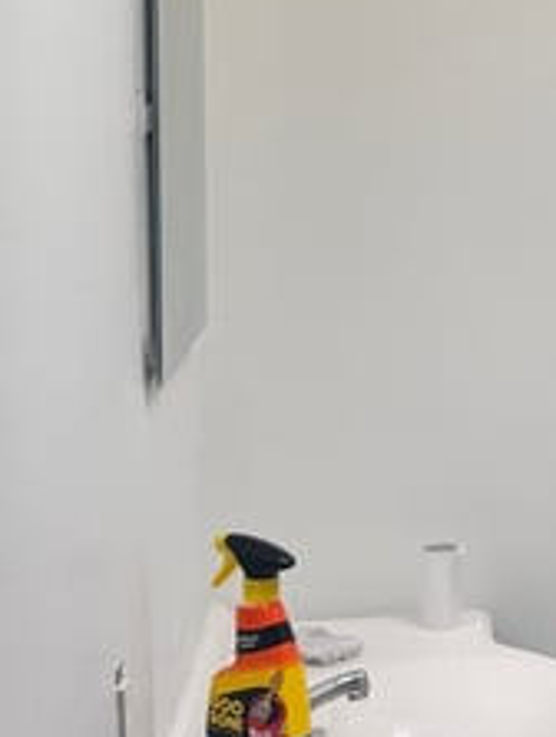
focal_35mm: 110
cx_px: 999
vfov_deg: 17.8
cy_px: 193
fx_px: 2349
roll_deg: -2.7
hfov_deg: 12.4
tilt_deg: -3.0
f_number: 1.78
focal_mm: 6.76
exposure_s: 1/121
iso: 100
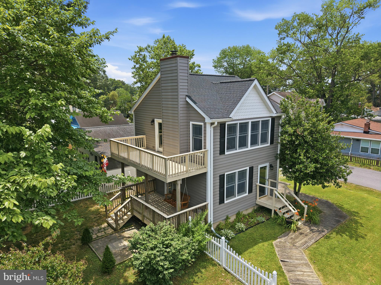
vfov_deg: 56.8
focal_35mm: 24
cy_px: 142
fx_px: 264
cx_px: 190
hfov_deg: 71.6
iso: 400
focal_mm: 8.7
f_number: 1.8
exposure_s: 1/8000
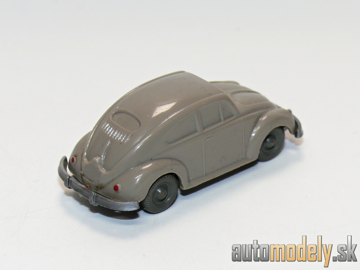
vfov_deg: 9.5
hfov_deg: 12.6
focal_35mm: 157
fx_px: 1633
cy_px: 135
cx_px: 180
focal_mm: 18.6
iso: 100
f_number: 4
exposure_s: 1/30
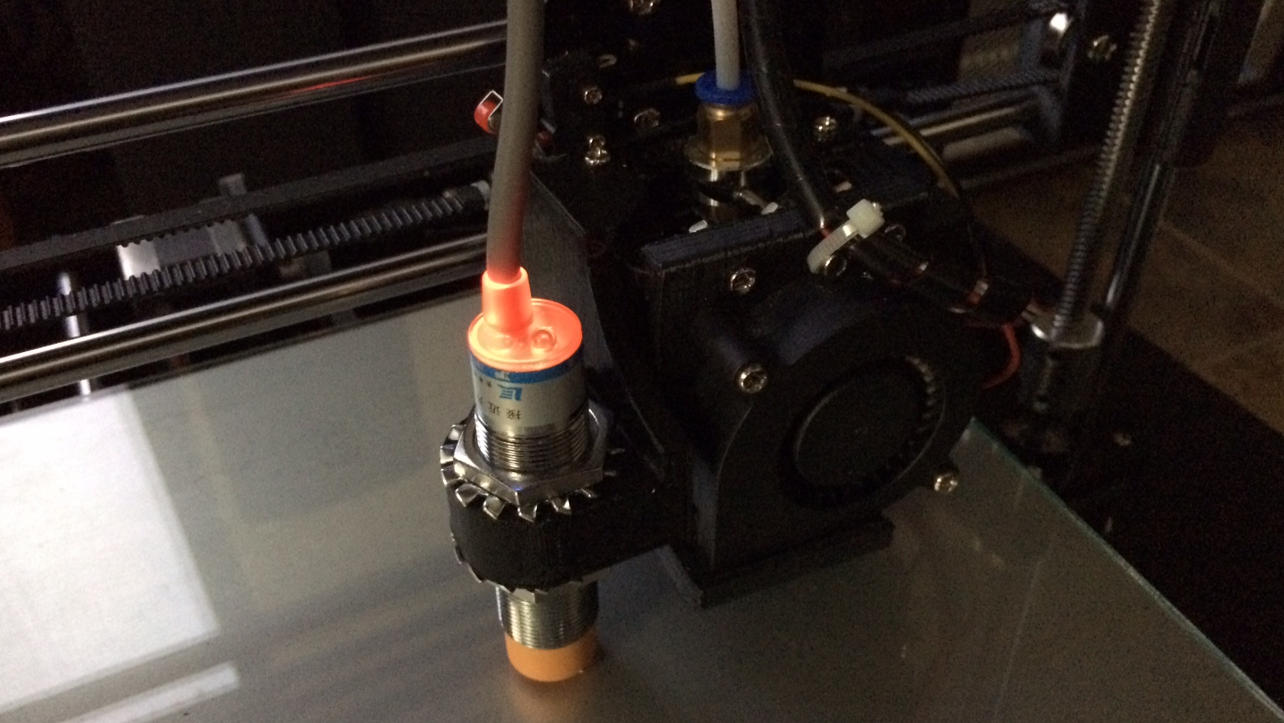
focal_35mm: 33
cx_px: 635
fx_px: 1124
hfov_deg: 59.5
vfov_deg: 35.6
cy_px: 364
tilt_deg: -40.7
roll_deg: +0.8
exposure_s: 1/15
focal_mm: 4.15
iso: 500
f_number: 2.2
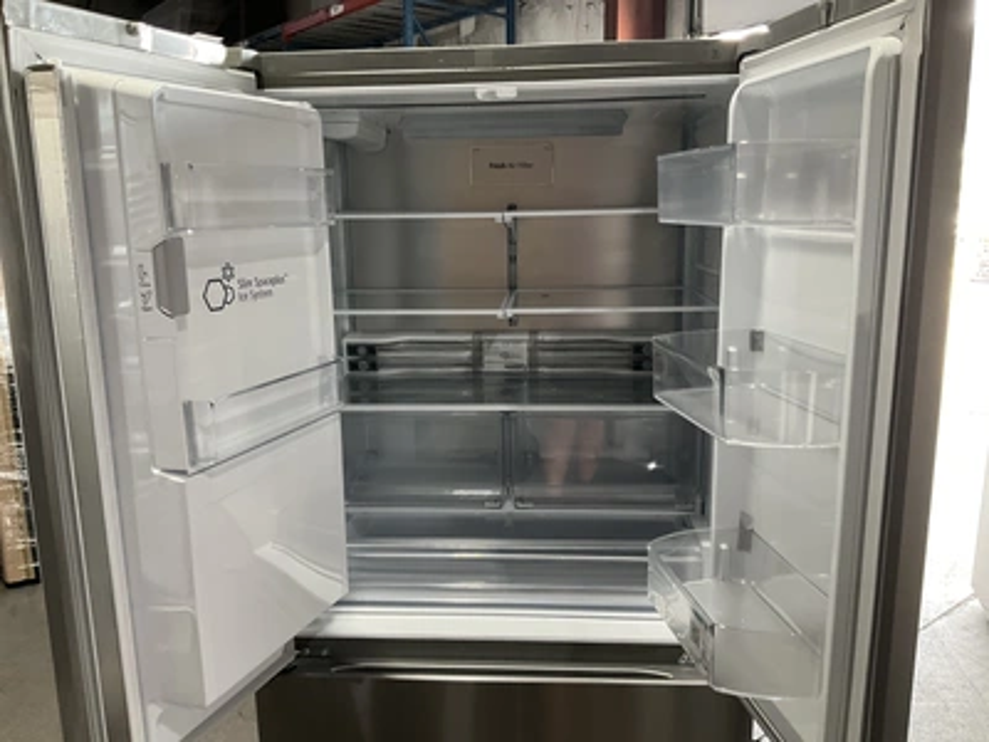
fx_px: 829
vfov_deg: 48.2
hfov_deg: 61.7
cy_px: 371
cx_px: 494
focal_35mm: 29
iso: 80
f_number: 1.8
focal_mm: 3
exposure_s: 1/60
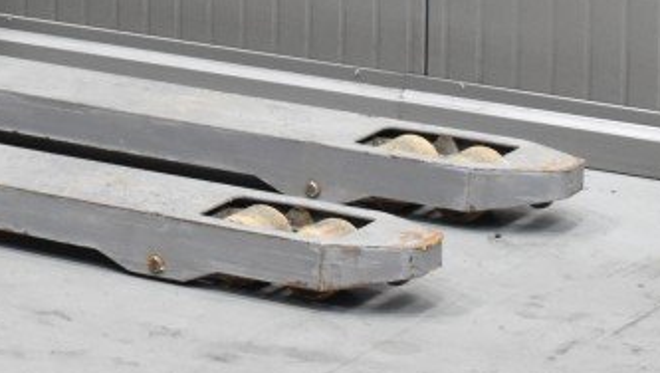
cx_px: -123
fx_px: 3466
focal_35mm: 198
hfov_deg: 10.7
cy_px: -327
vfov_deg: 6.0
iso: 1250
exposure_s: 1/30
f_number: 5.6
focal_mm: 35
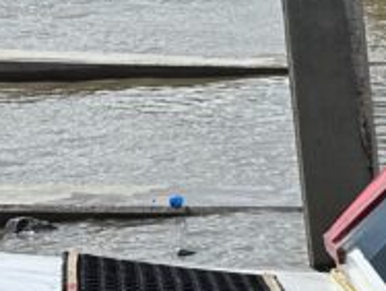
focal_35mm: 146
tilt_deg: -12.3
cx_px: 1131
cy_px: 240
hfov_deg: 10.2
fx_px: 1631
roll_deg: -0.3
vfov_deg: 10.2
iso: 80
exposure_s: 1/4348
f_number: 1.78
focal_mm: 6.86
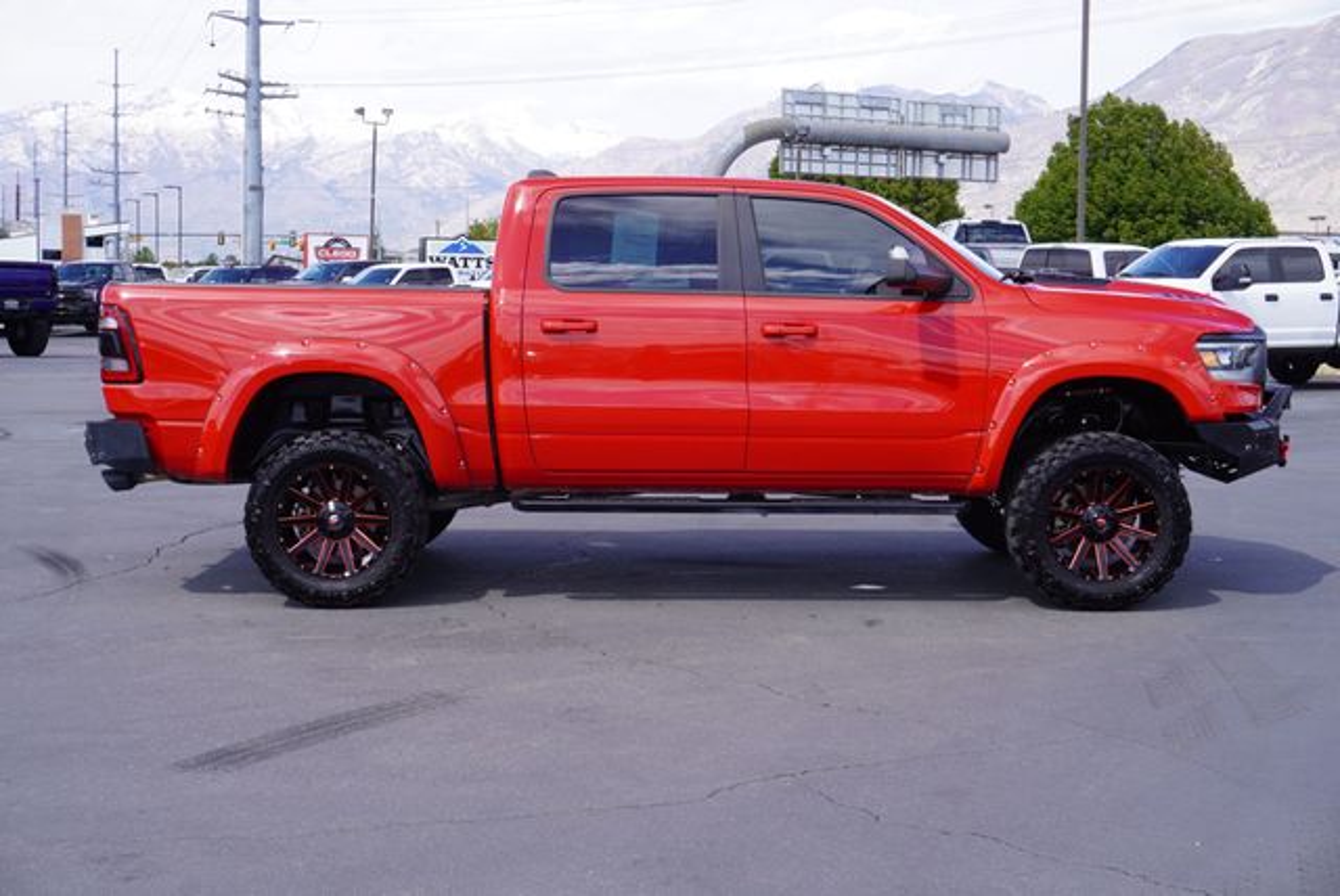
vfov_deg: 27.3
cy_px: 448
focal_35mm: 50
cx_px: 670
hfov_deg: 39.9
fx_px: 1844
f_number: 9
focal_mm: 33
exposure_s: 1/100
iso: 100
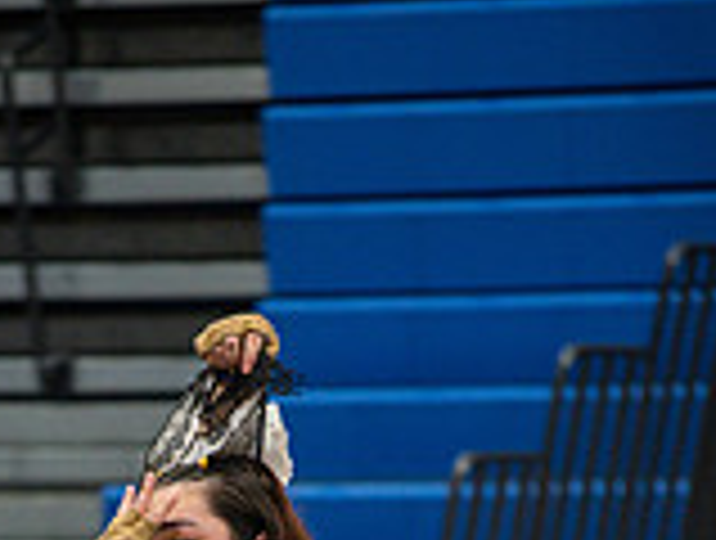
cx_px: 144
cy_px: 954
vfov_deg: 2.7
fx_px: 11257
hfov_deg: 3.6
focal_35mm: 543
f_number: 4
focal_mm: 200
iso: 3200
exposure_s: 1/500
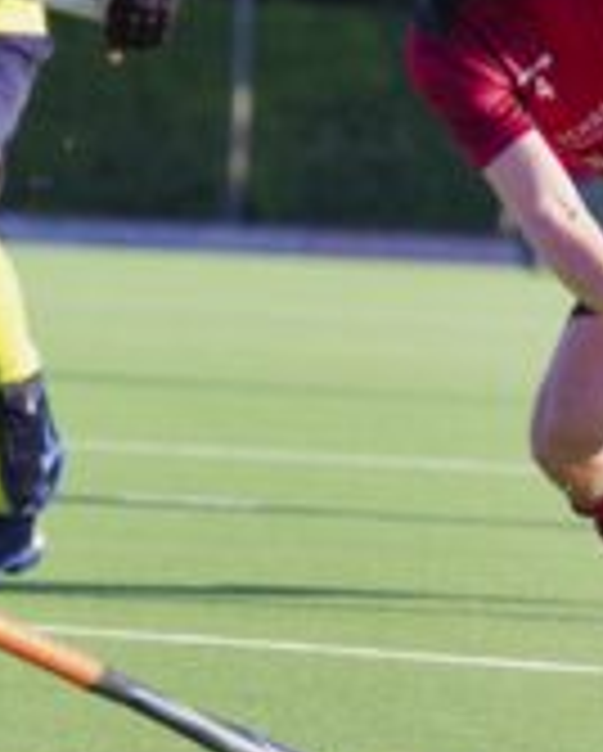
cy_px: 198
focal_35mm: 505
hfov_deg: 3.1
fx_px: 11245
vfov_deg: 3.8
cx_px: 819
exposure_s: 1/2000
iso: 1600
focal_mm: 180
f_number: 6.3
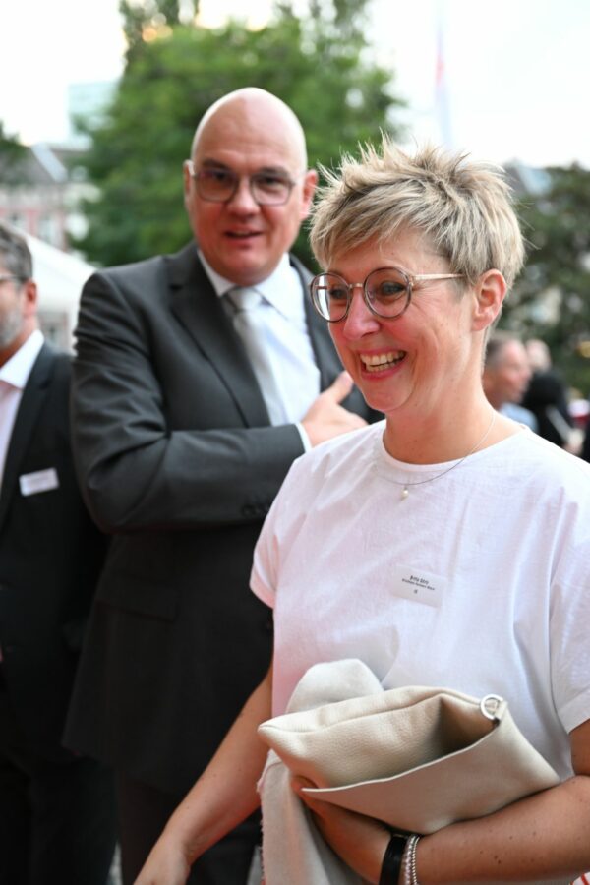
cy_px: 442
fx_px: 1204
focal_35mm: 49
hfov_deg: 27.5
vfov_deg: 40.3
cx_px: 295
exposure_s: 1/250
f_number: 3.2
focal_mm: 49
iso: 2000
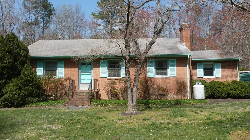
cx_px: 125
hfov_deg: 59.5
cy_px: 68
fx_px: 219
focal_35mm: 33
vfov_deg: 35.6
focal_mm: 5.4
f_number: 4.5
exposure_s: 1/500
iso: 100
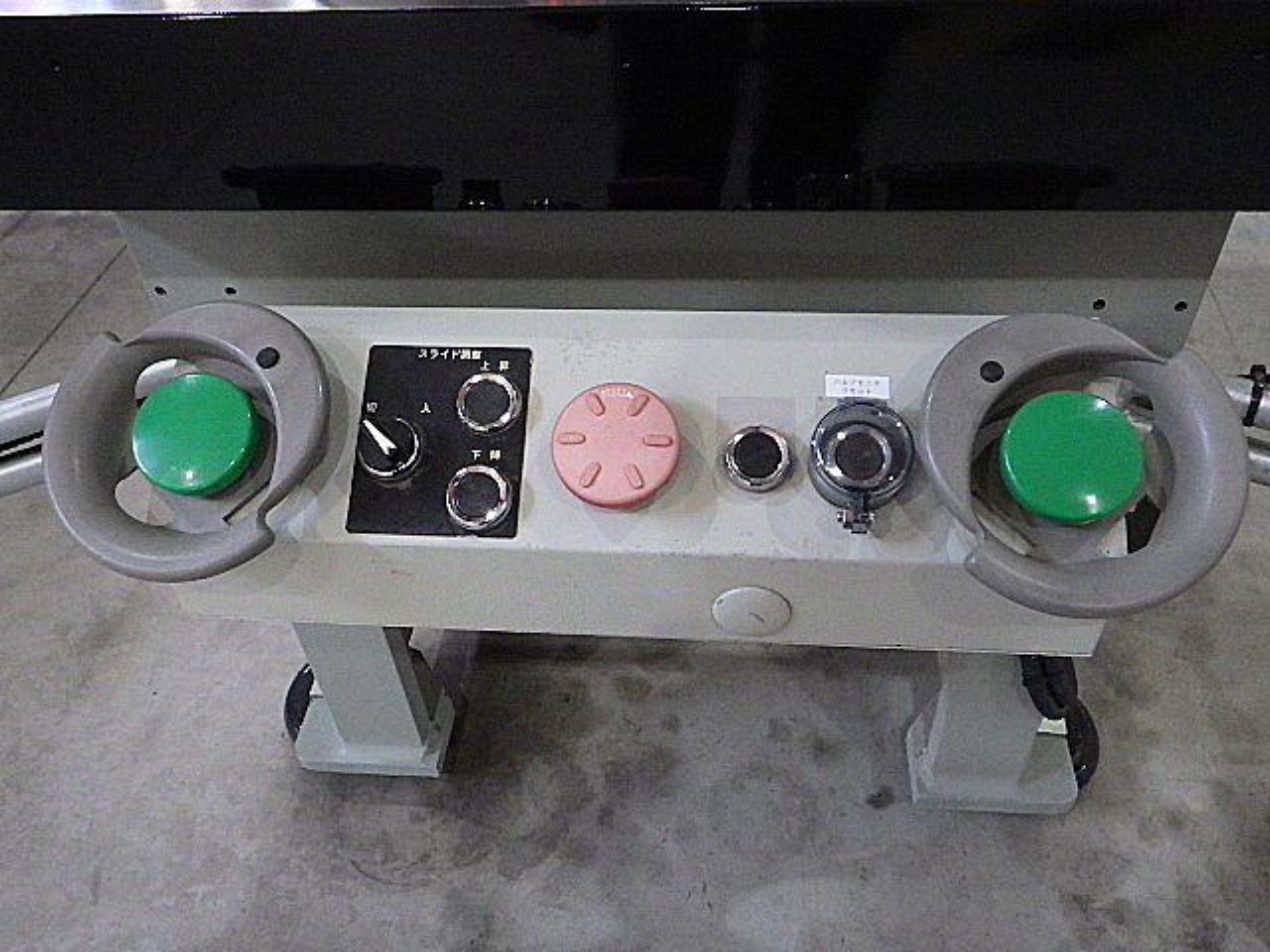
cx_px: 635
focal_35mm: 28
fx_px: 1027
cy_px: 476
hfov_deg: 63.4
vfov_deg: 49.7
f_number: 3.5
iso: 500
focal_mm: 5
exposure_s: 1/45
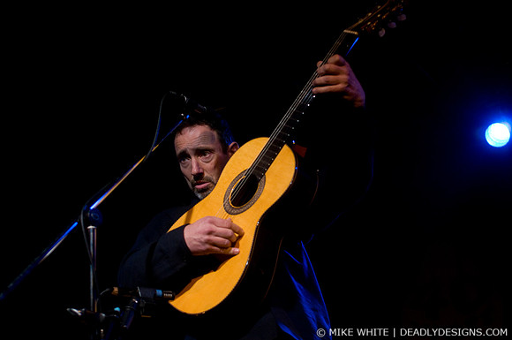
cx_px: 256
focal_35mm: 52
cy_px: 170
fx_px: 746
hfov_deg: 37.9
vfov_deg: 25.7
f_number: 2.8
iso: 800
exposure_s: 1/80
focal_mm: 35
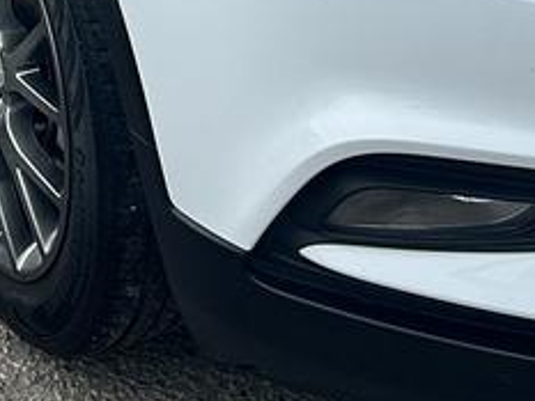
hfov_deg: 14.8
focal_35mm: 132
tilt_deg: -14.9
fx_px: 2041
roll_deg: +1.5
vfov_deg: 10.0
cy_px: -509
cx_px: 108
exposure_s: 1/3356
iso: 80
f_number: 1.78
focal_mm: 6.86
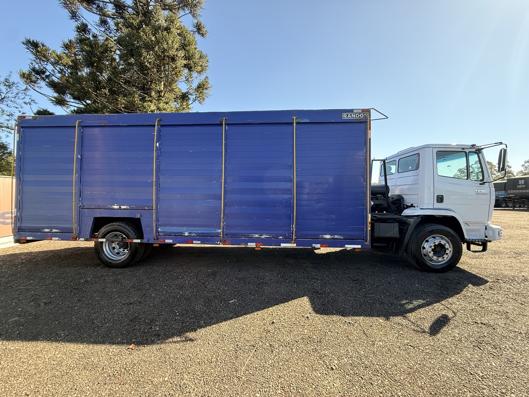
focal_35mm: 14
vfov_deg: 85.7
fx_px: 214
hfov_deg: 102.1
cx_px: 264
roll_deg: +0.8
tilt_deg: -0.1
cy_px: 198
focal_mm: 2.22
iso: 64
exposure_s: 1/244
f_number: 2.2
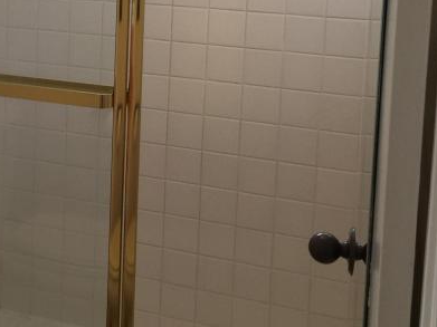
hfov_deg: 24.2
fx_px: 959
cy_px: -3
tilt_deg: -6.0
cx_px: -31
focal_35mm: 76
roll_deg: -2.1
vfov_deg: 18.8
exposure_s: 1/30
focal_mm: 4.15
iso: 32
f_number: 2.2
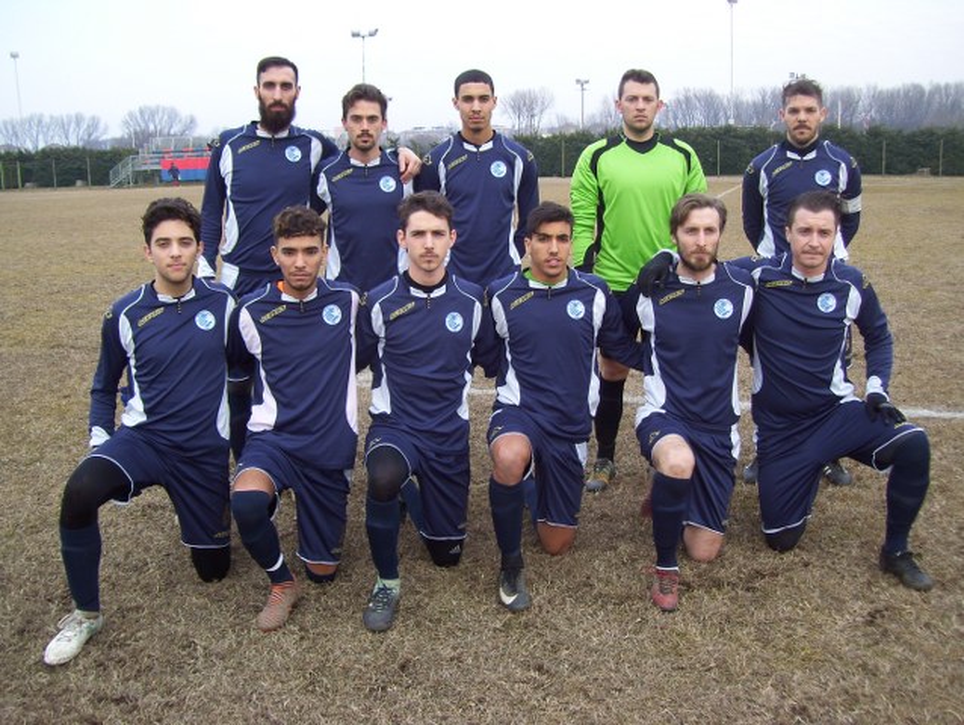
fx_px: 1004
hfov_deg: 51.3
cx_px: 482
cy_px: 362
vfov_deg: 39.7
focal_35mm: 36
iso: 80
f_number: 2.7
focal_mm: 6
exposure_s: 1/200
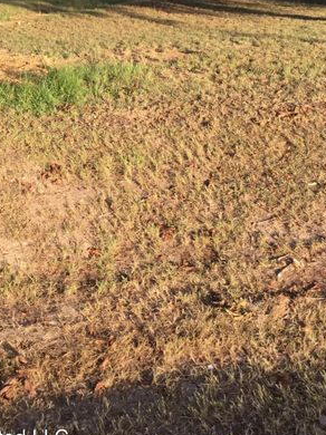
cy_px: 100
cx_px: 127
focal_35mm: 53
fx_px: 666
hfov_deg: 27.4
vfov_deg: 35.3
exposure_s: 1/181
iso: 25
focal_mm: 3.3
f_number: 2.4
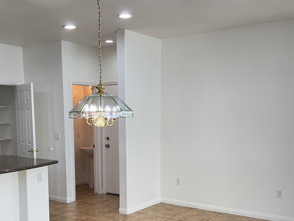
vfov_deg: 33.2
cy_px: 154
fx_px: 365
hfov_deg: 43.9
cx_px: 143
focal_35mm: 43
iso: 40
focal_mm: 3
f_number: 1.8
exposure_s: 1/60
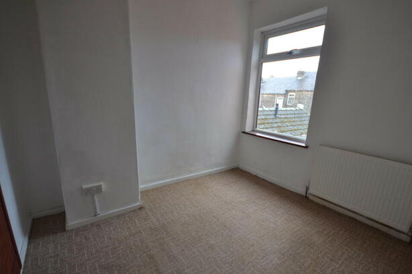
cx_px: 214
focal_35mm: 16
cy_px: 141
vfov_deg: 73.7
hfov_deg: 96.7
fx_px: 183
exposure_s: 1/50
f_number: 4
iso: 400
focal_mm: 10
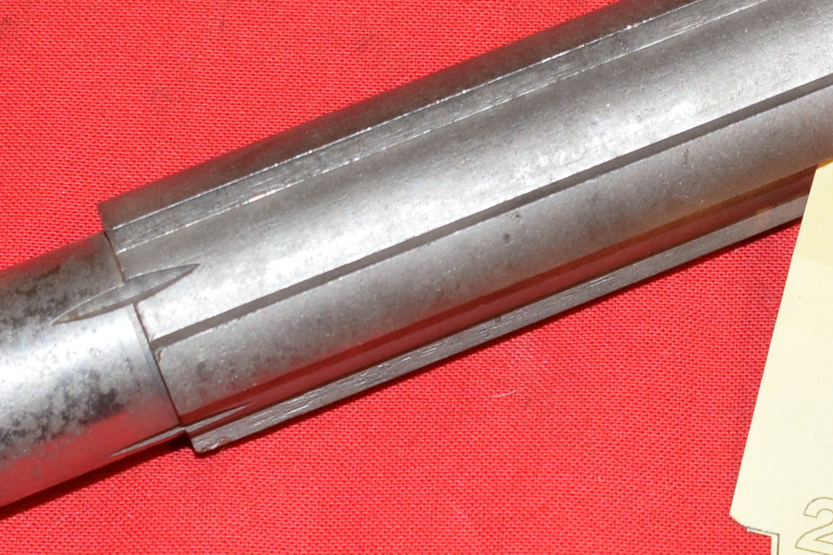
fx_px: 3864
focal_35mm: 167
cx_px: 642
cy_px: 313
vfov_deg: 8.2
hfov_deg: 12.3
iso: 640
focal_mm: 28
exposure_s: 1/125
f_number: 5
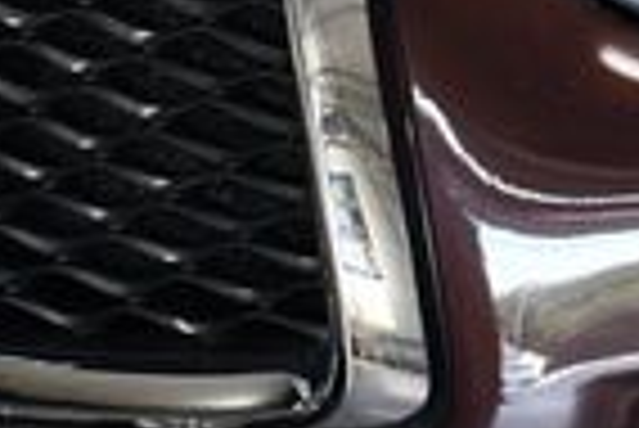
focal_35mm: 280
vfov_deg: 4.9
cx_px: 1116
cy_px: -144
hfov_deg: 7.2
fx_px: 4975
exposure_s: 1/160
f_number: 4.2
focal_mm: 31
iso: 800
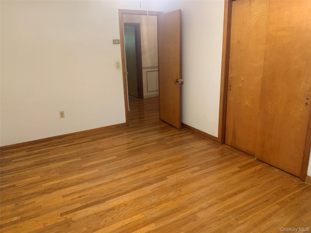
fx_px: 234
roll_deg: +2.2
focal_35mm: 26
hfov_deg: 67.3
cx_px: 156
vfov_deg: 53.1
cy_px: 116
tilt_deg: -14.0
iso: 200
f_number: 1.8
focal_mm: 4.25
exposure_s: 1/60
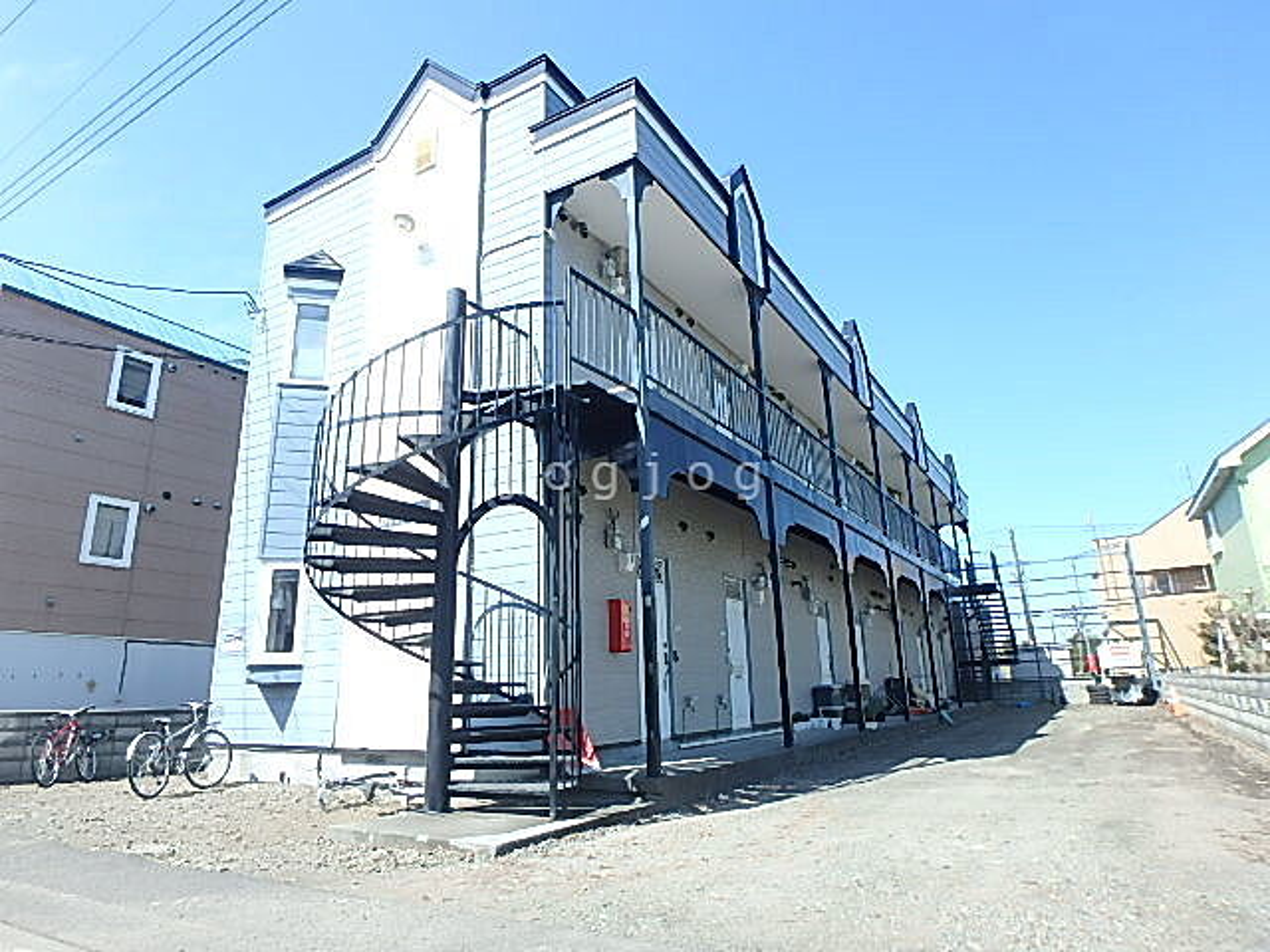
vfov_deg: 63.4
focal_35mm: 21
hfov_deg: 79.0
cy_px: 476
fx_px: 770
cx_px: 635
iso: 125
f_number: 3.5
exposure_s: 1/500
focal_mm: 3.7
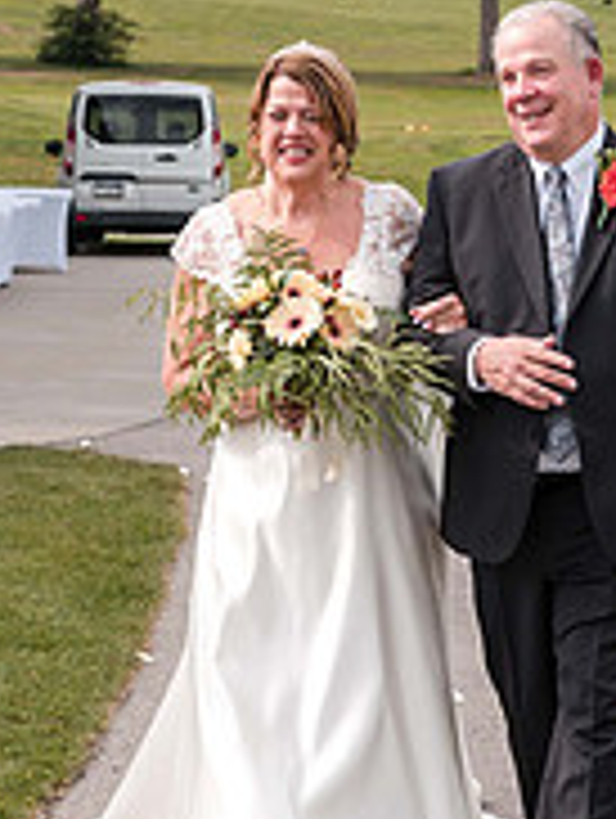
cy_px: 351
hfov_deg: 9.3
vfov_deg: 12.3
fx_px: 3787
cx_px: 507
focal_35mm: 160
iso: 80
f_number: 4
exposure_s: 1/640
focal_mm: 35
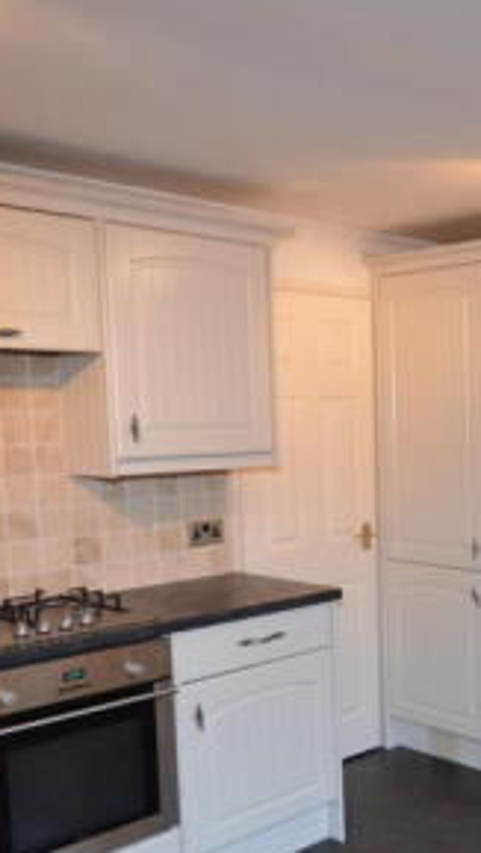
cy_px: 519
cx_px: 508
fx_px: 887
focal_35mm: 39
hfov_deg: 28.1
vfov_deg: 51.0
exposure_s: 1/60
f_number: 4
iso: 400
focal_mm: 11
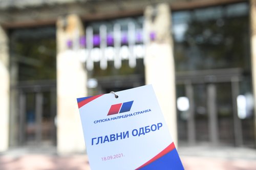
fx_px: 327
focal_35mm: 46
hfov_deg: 42.8
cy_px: 85
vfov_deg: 29.2
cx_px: 128
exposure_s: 1/1000
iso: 400
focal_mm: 46
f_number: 4
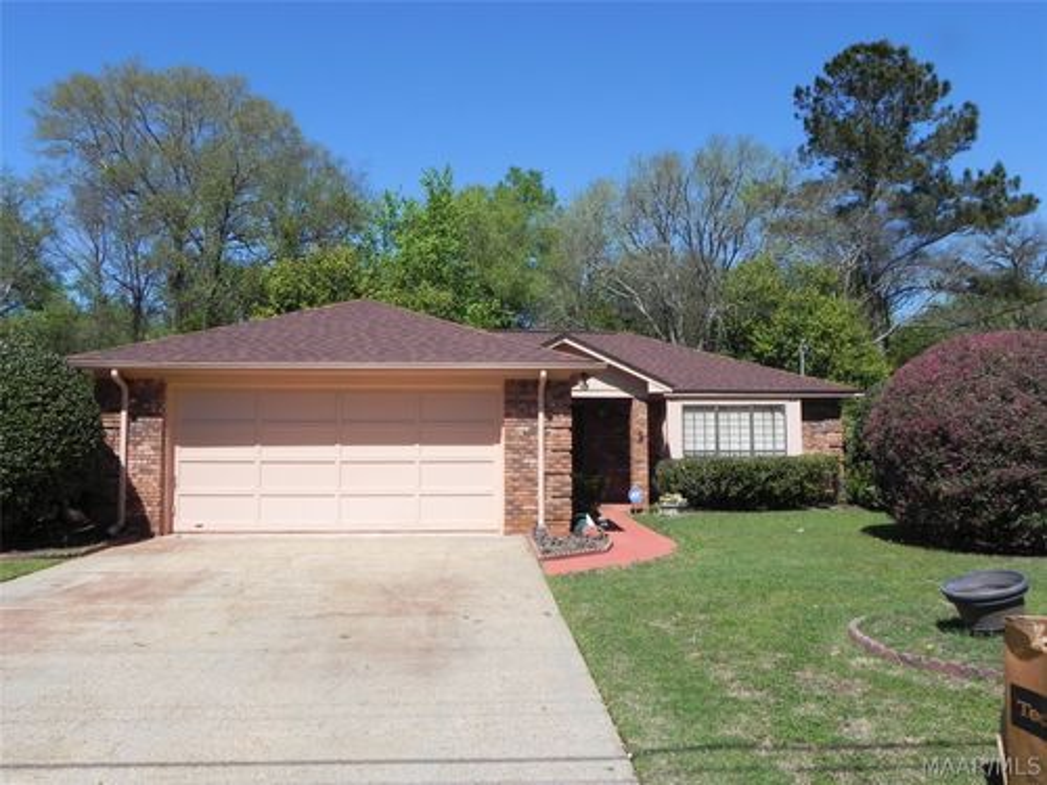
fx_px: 877
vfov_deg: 48.2
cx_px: 524
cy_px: 392
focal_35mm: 29
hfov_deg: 61.7
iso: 160
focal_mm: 5.2
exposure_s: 1/457
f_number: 7.1
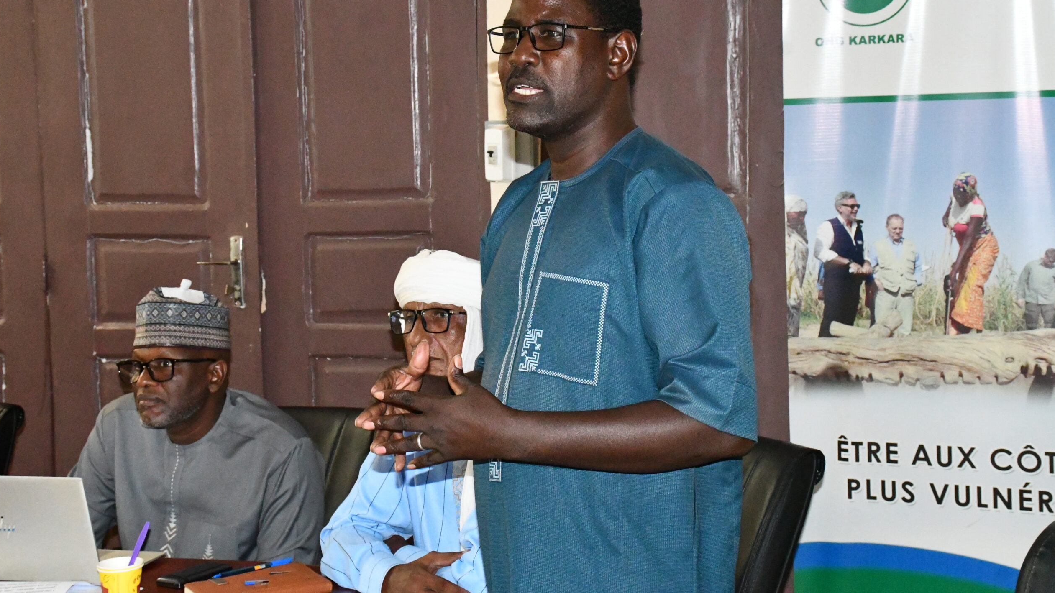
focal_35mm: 67
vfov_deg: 18.0
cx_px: 523
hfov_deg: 31.4
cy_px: 241
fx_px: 1874
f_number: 9
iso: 10000
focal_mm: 42
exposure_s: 1/60
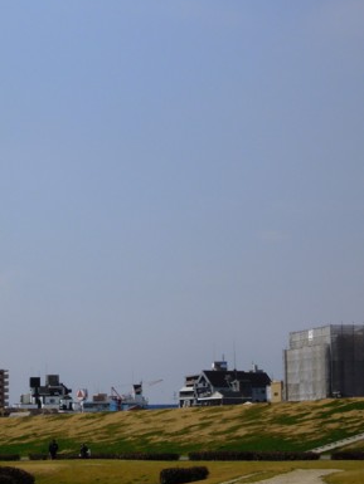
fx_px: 1682
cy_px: 145
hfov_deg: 12.3
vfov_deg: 16.4
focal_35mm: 120
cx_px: 82
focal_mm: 13.8
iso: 160
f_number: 7.5
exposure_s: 1/1250
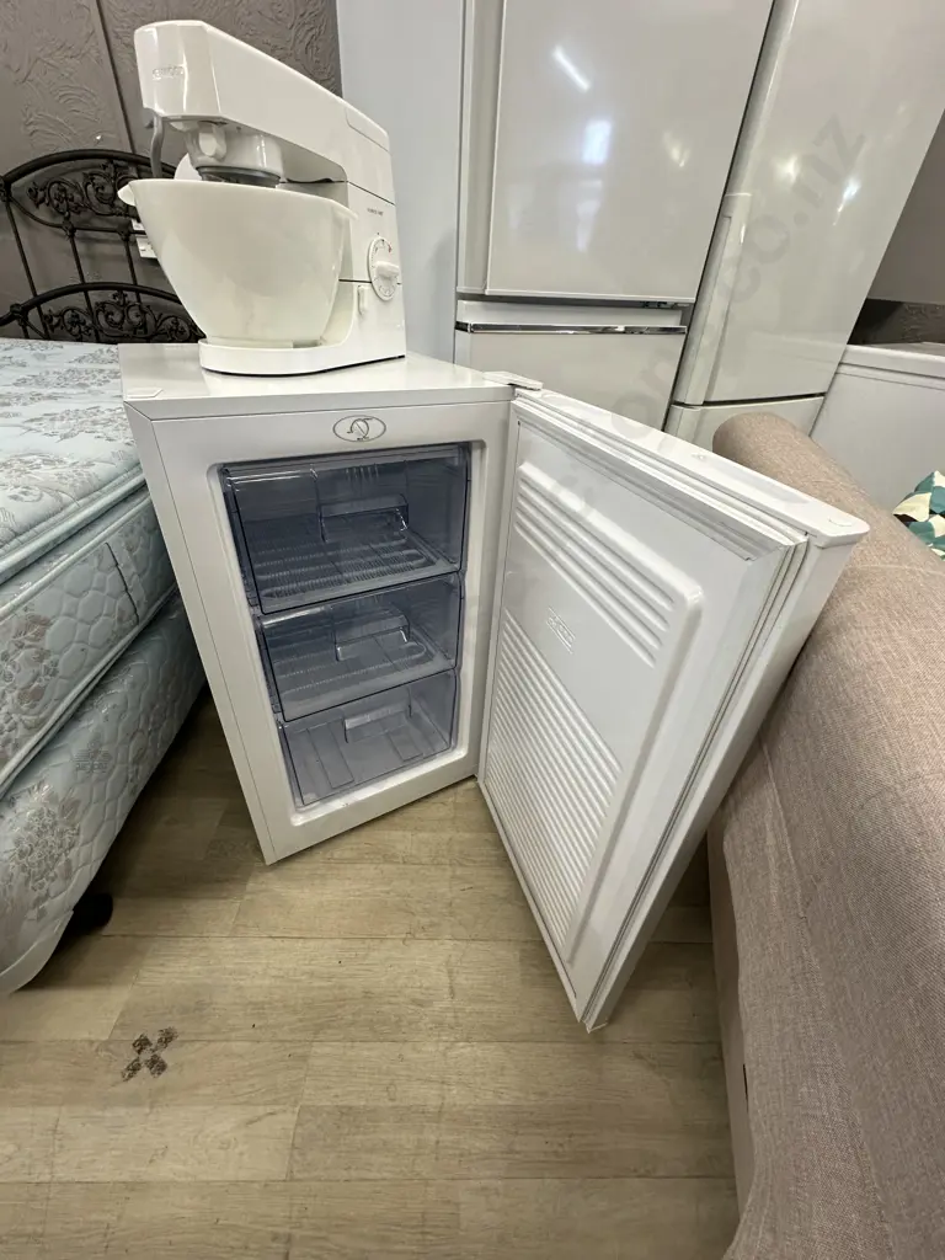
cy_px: 630
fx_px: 510
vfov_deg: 102.1
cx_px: 472
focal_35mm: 14
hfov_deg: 85.7
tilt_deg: -35.8
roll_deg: -4.3
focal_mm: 2.22
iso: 160
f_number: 2.2
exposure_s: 1/100
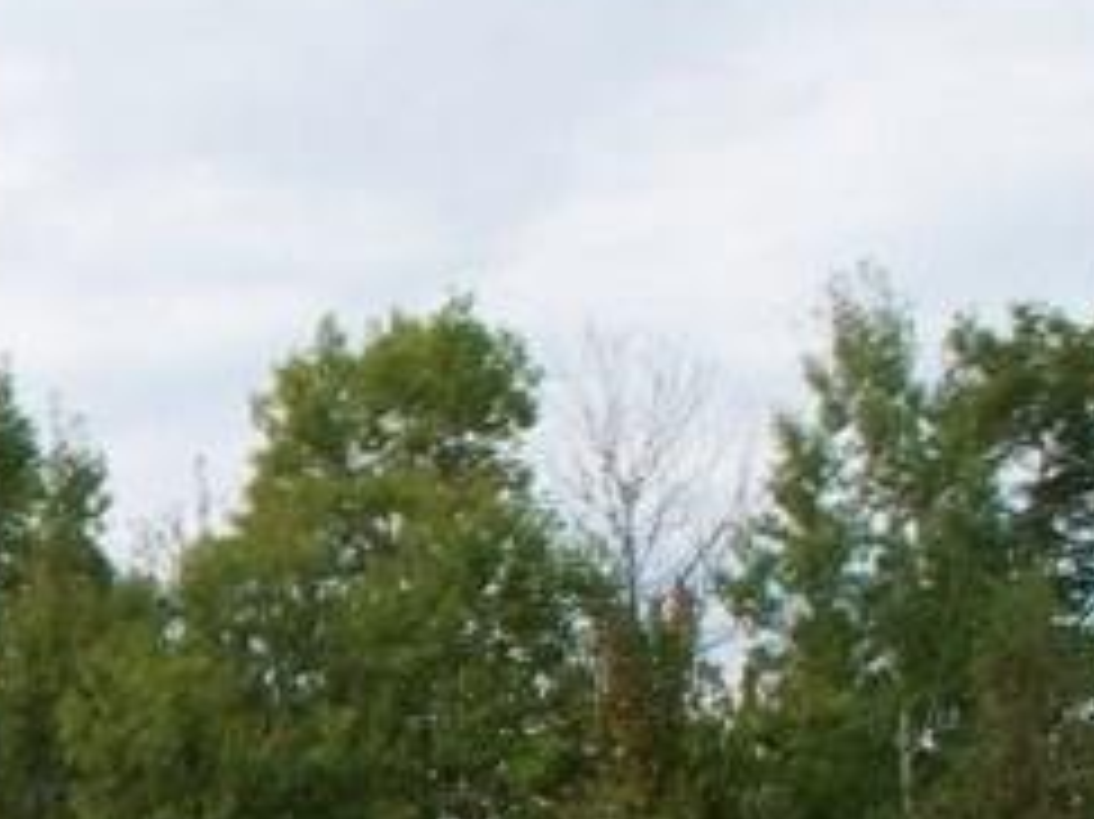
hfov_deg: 12.0
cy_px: 1447
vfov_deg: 9.3
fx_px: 4801
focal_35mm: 152
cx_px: -860
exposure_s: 1/250
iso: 64
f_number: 5
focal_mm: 7.54
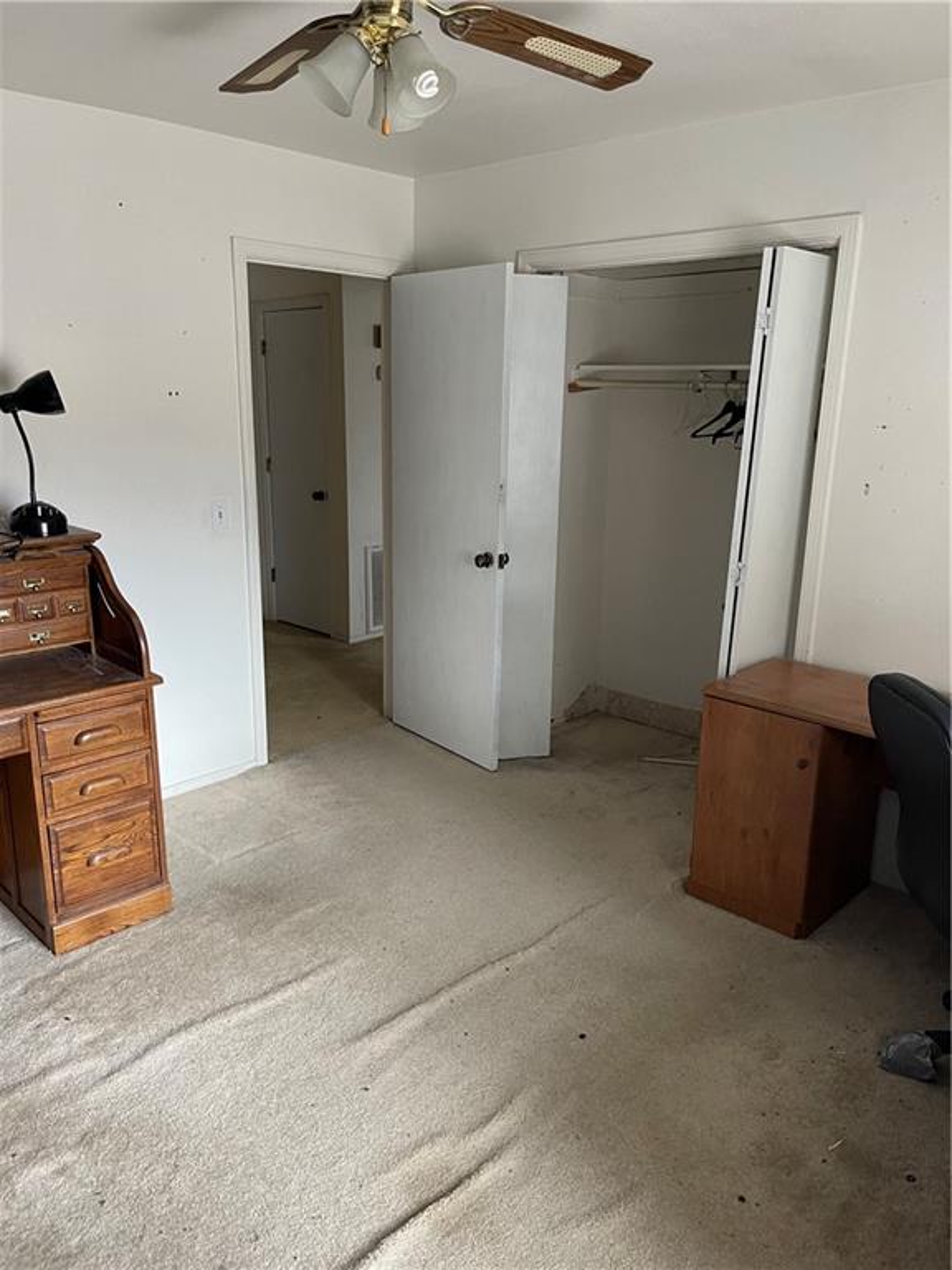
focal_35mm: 26
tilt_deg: -15.2
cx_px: 476
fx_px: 953
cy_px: 635
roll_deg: -1.0
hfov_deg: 53.1
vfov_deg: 67.3
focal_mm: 5.1
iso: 320
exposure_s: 1/60
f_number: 1.6
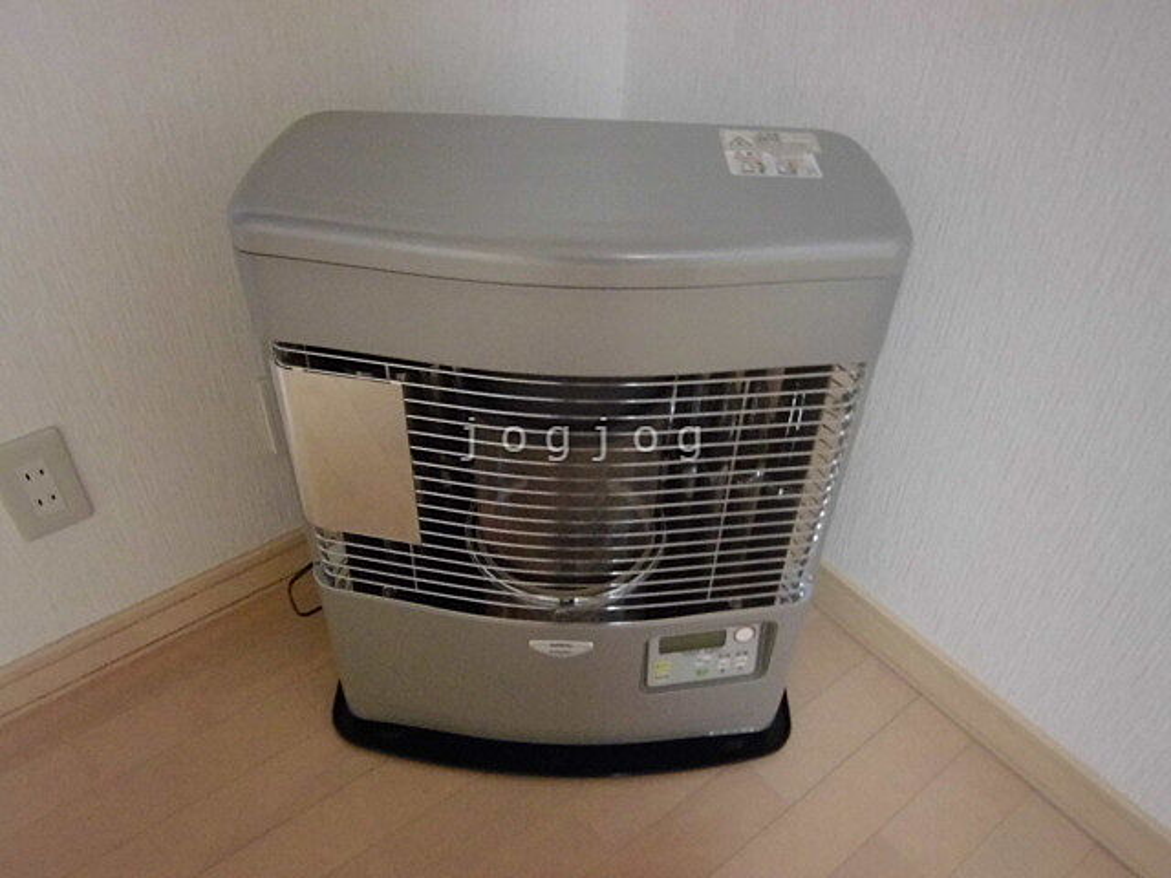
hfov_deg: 67.3
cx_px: 586
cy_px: 439
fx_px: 880
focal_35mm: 26
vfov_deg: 53.1
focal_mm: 4.7
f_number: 2.8
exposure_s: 1/20
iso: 800
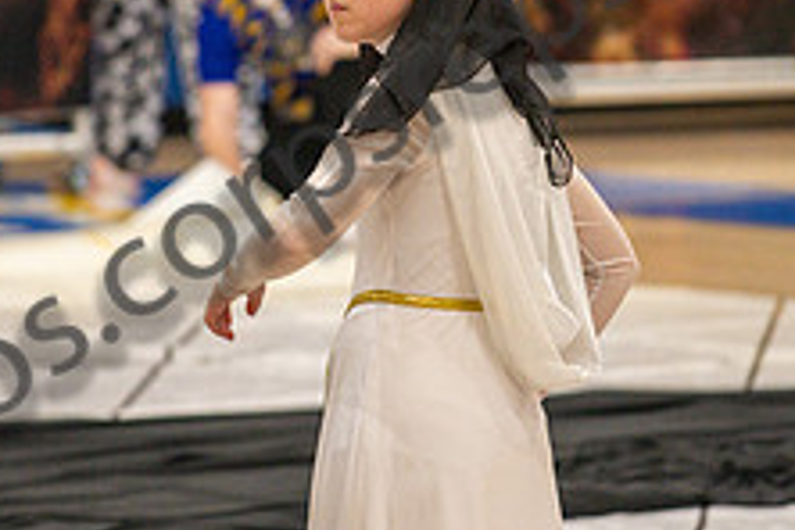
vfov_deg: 2.6
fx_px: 11880
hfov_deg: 3.8
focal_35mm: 538
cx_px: 355
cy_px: 159
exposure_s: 1/500
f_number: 4
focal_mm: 200
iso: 3600
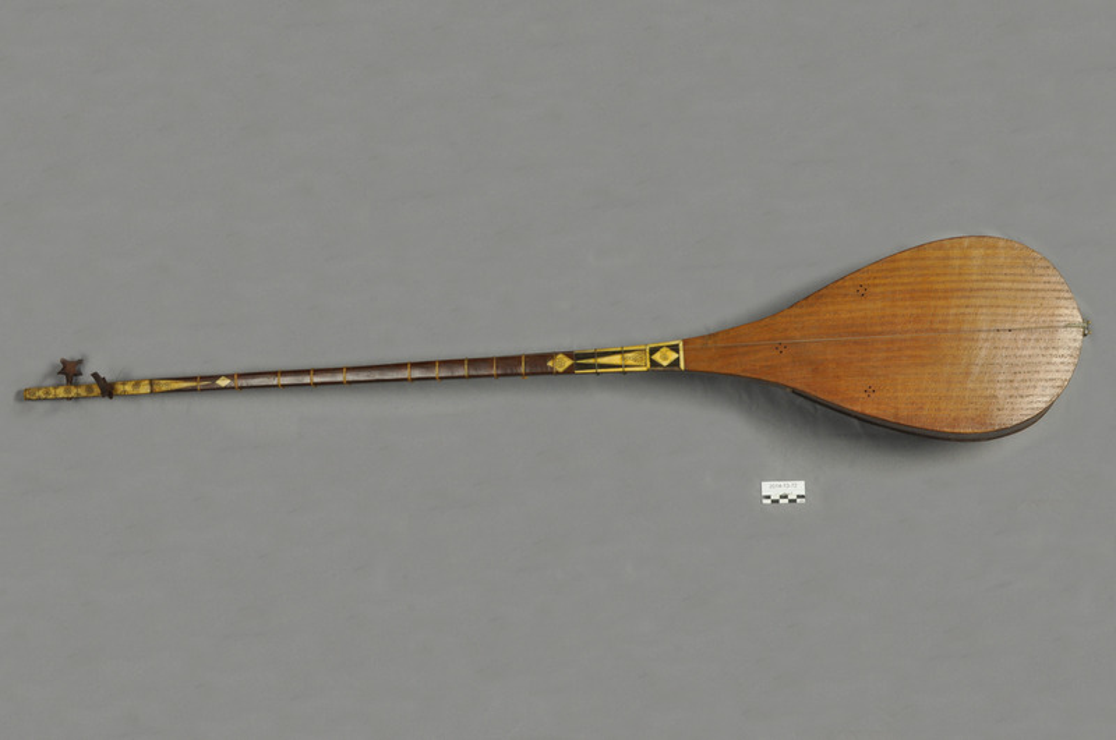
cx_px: 558
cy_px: 370
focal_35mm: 45
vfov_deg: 29.8
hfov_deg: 43.7
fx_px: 1393
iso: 400
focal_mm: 30
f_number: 13
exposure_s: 1/6
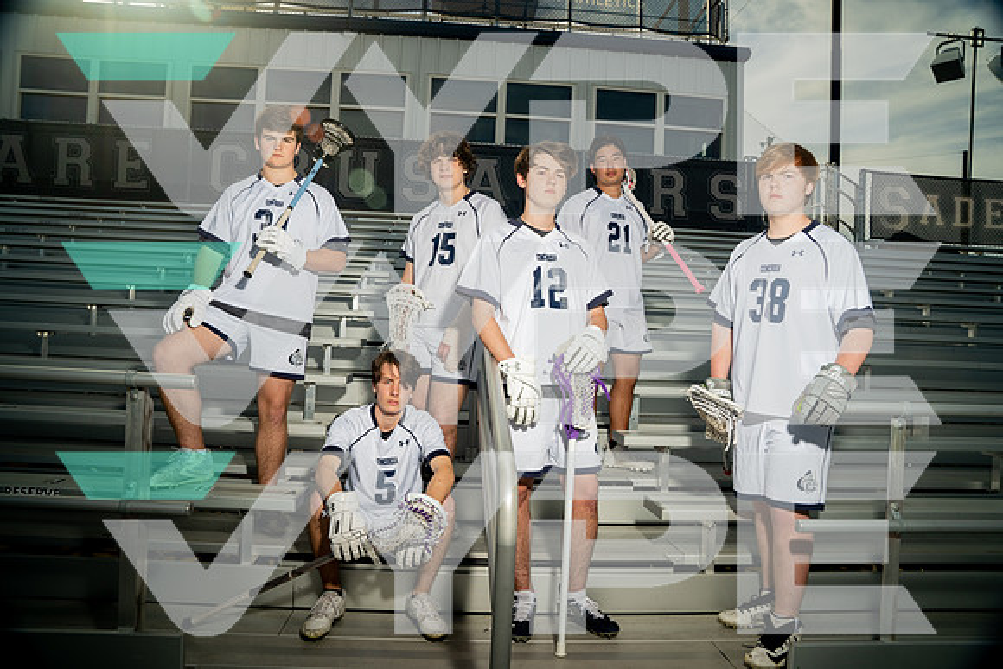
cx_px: 502
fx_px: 697
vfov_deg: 51.3
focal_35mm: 25
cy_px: 334
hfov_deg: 71.5
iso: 250
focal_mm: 25
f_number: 8
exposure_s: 1/250
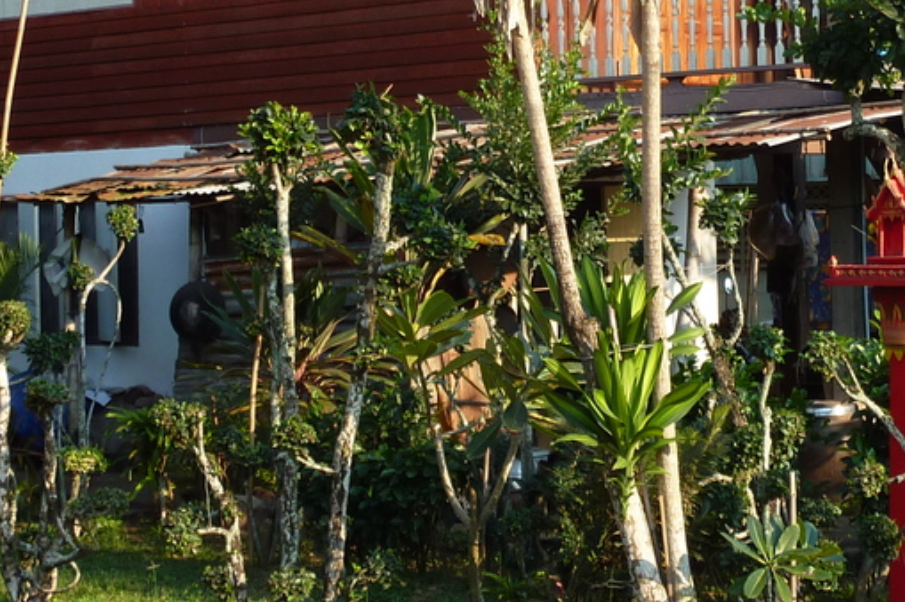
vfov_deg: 13.3
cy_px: 238
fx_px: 2588
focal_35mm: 103
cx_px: 546
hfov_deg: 19.8
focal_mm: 6.9
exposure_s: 1/160
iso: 80
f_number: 4
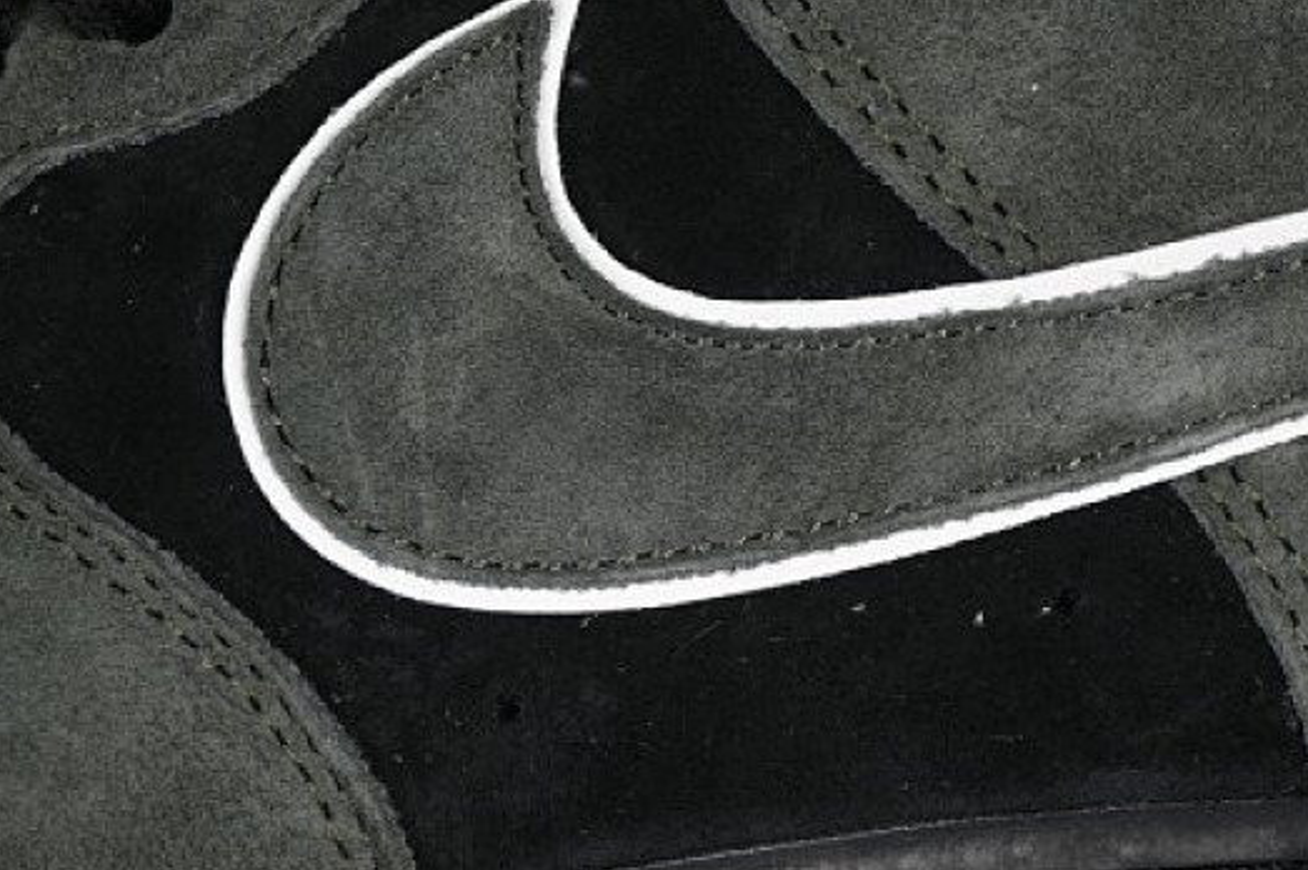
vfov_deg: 8.8
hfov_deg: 13.3
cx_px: 608
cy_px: 555
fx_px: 5628
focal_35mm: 155
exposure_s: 1/60
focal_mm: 50
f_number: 6.3
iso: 160
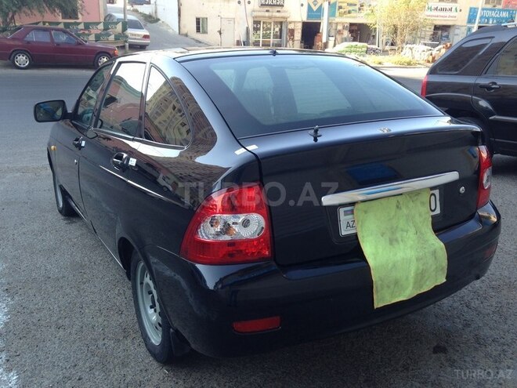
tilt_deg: -20.5
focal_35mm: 33
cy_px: 194
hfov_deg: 55.4
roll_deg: -1.4
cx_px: 258
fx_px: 493
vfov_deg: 42.9
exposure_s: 1/216
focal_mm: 4.12
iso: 50
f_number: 2.4
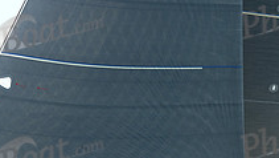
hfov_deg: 5.4
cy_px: 214
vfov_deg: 3.0
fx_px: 2983
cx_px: 173
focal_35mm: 403
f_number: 4.5
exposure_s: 1/1000
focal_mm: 140
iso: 320
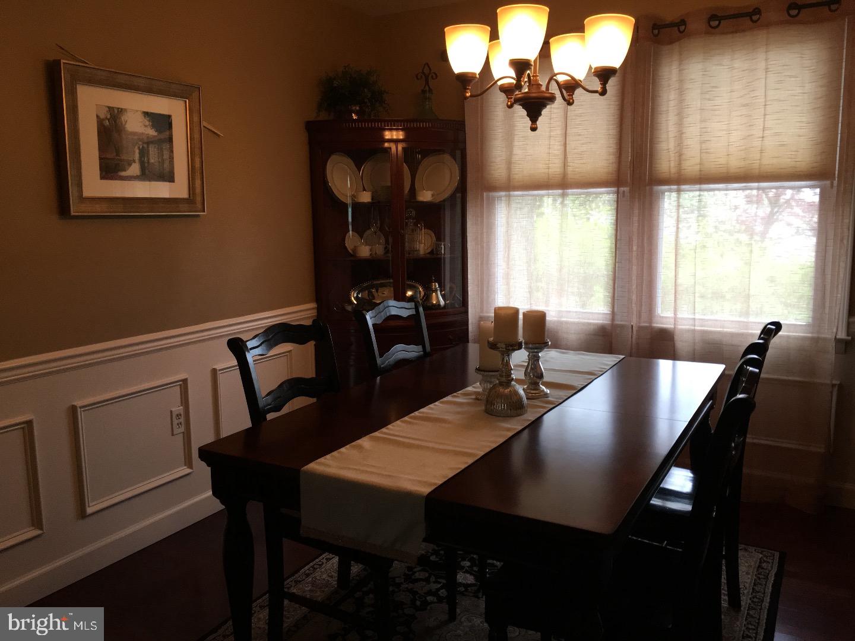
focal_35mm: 29
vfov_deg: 48.2
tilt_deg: -7.3
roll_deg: +0.4
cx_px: 428
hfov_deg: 61.7
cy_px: 320
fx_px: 716
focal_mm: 4.15
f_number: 2.2
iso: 80
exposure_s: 1/30
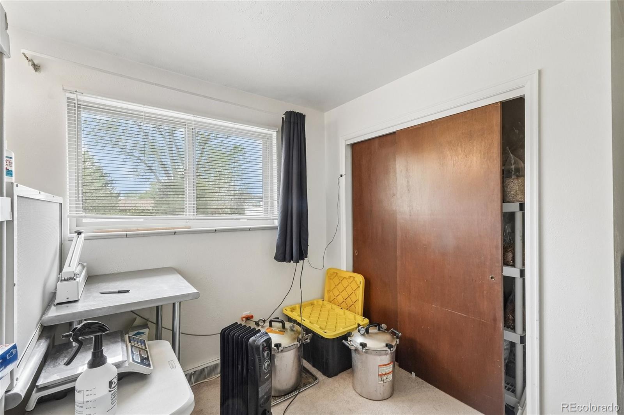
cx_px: 312
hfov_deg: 100.4
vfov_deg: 77.3
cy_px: 208
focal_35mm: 15
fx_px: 260
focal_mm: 10
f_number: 8
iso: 800
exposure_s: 1/5
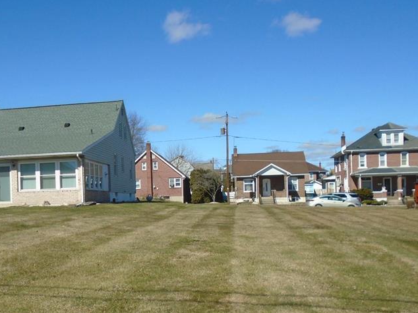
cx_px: 134
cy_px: 210
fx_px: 507
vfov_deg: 34.0
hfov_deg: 44.1
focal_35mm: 42
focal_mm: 4.6
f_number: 8
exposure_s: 1/250
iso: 100
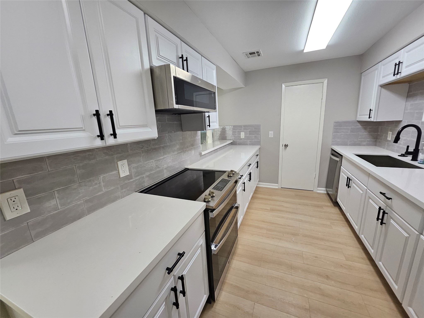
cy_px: 159
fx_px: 159
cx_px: 212
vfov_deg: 89.9
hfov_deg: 106.2
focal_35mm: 13
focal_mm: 1.7
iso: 100
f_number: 2.2
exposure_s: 1/60
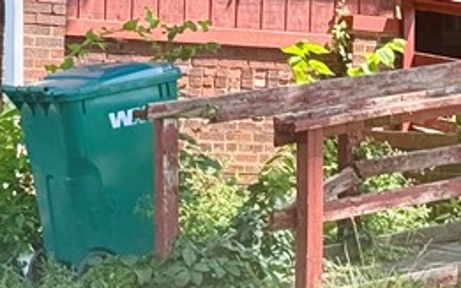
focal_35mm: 200
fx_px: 2512
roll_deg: -2.4
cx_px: 219
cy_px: -235
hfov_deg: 10.5
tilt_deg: +7.7
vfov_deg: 6.4
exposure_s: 1/810
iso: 100
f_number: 1.78
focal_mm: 6.76
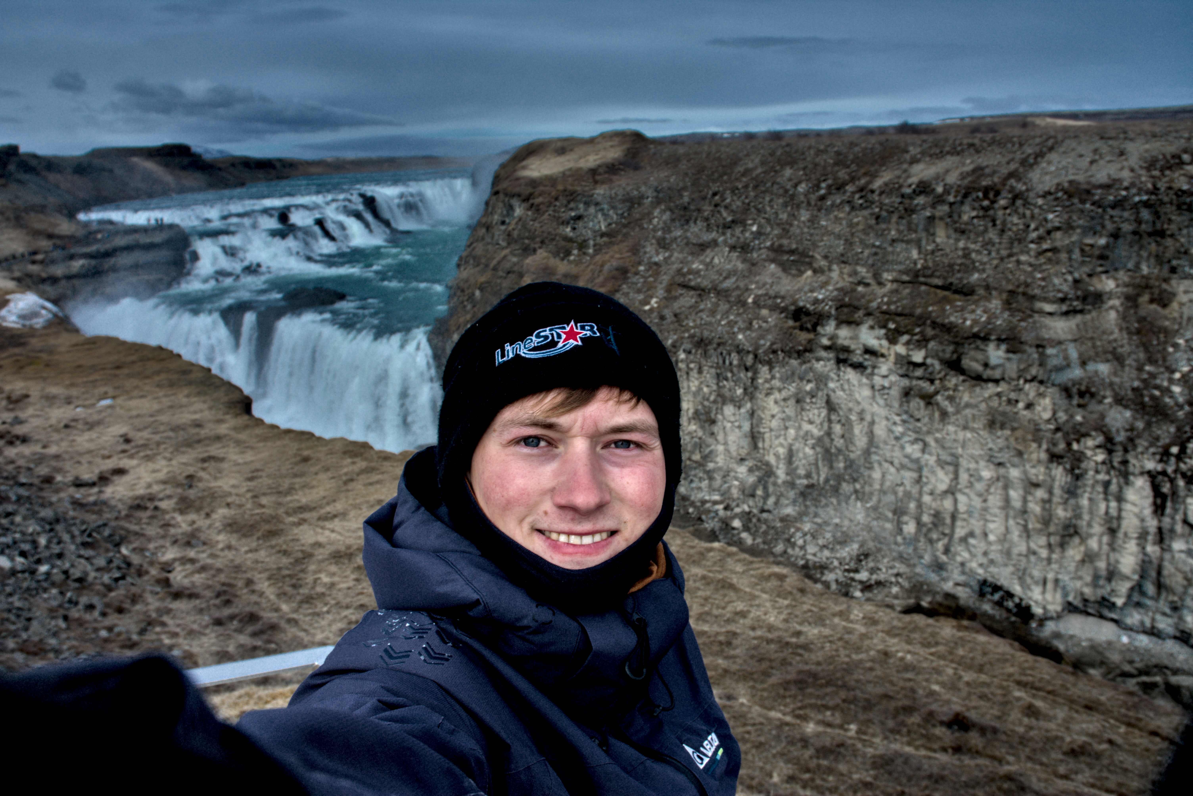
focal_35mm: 27
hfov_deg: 67.4
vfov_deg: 48.0
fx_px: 895
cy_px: 398
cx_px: 596
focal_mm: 18
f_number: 8
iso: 100
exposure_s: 1/250
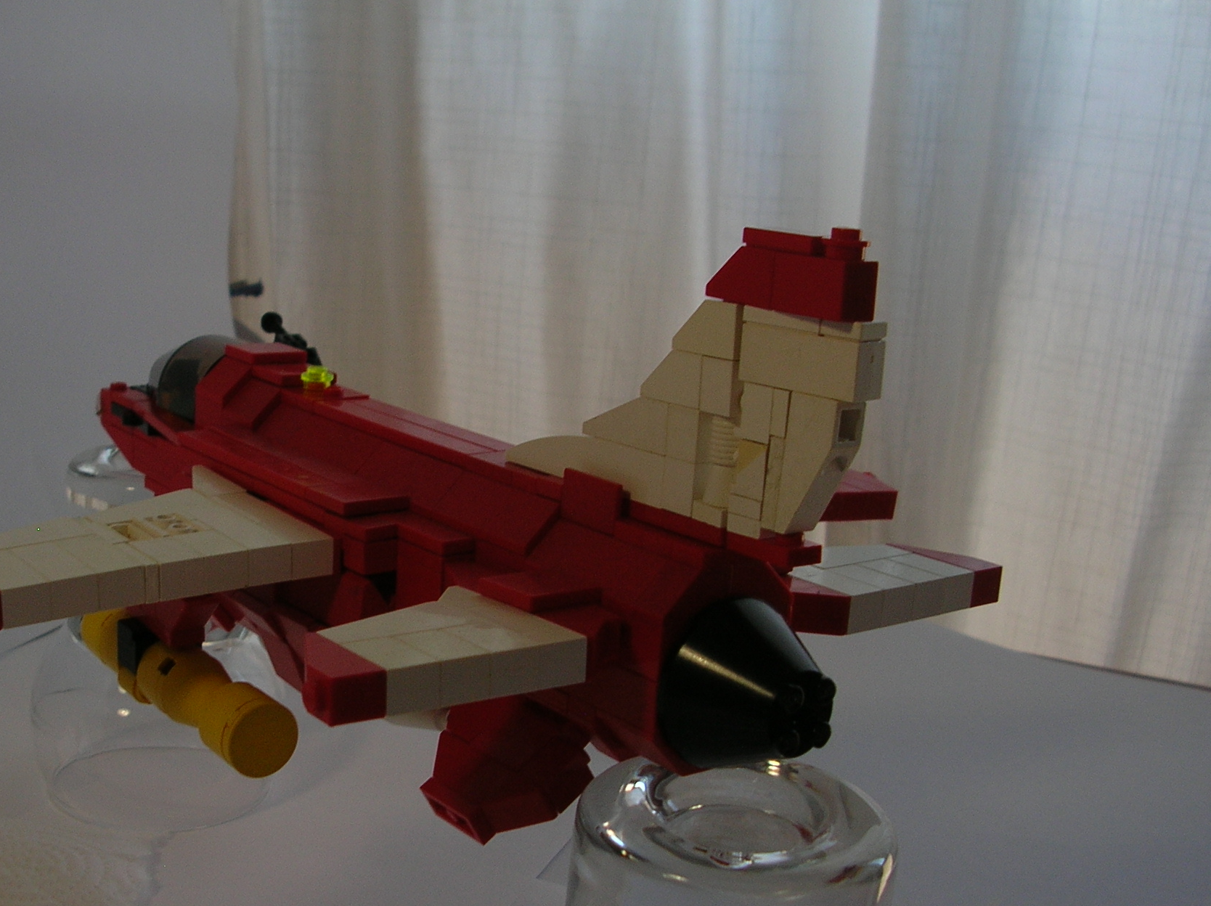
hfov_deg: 39.1
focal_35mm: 48
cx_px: 386
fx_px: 1678
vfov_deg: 30.2
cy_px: 530
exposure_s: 1/37.3
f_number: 2.8
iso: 50
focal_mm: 5.8
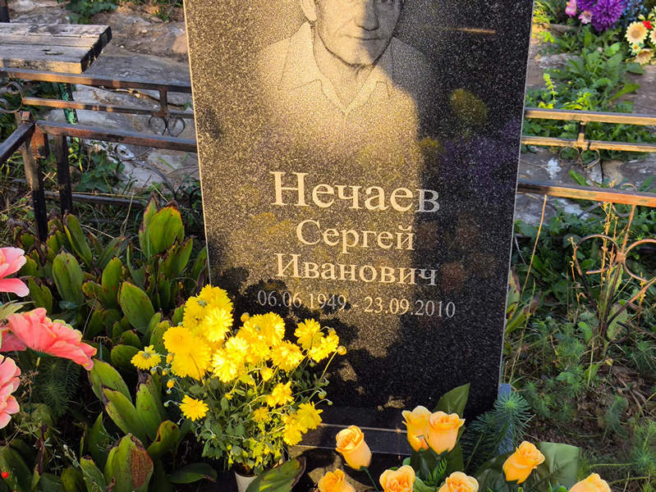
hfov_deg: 38.2
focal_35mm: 50
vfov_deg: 29.1
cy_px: 246
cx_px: 328
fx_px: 948
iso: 50
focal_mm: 4.71
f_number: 1.7
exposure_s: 1/282
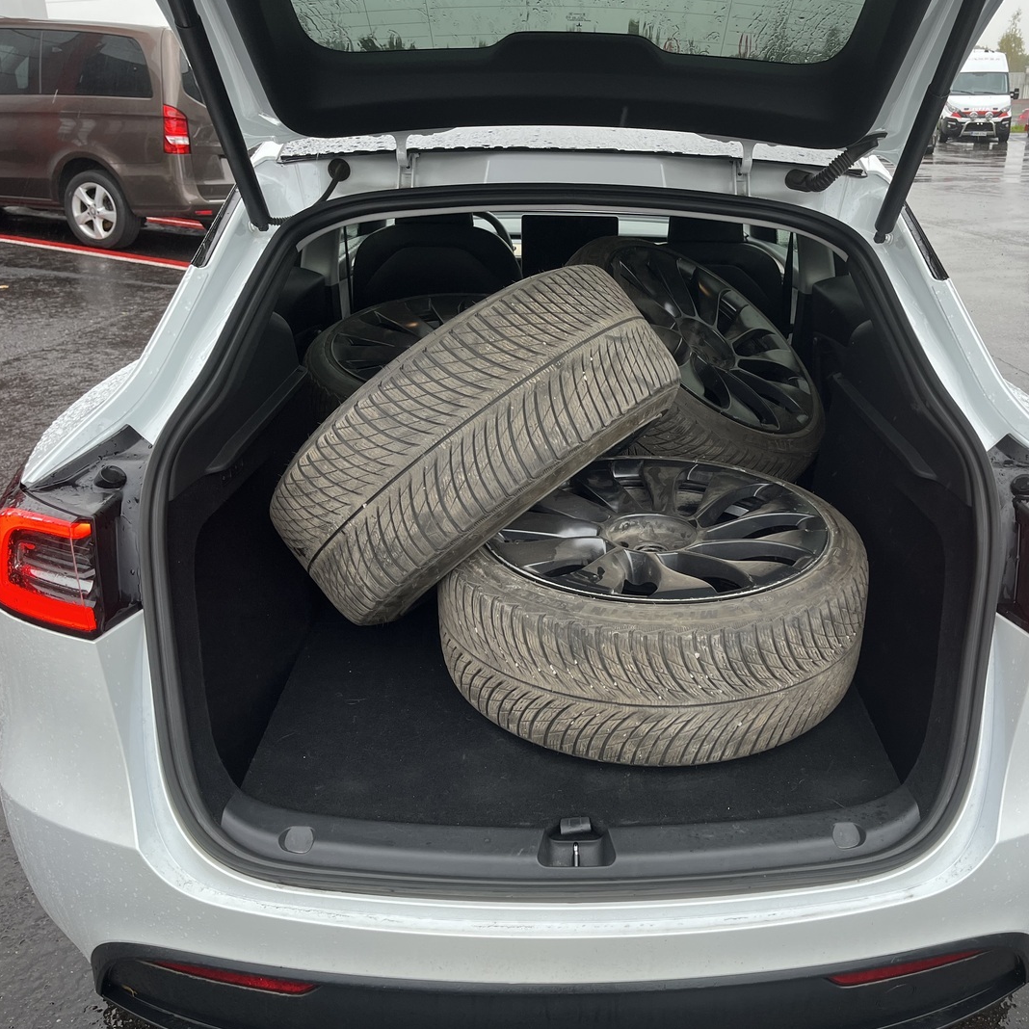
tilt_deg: -21.3
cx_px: 597
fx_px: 1043
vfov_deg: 52.5
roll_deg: +0.9
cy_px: 513
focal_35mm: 31
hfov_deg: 52.3
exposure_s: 1/122
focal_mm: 5.1
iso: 64
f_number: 1.6
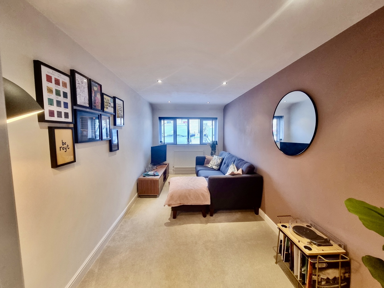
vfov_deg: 89.9
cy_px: 144
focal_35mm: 13
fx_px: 144
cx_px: 192
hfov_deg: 106.2
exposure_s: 1/50
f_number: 2.2
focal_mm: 2.2
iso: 320
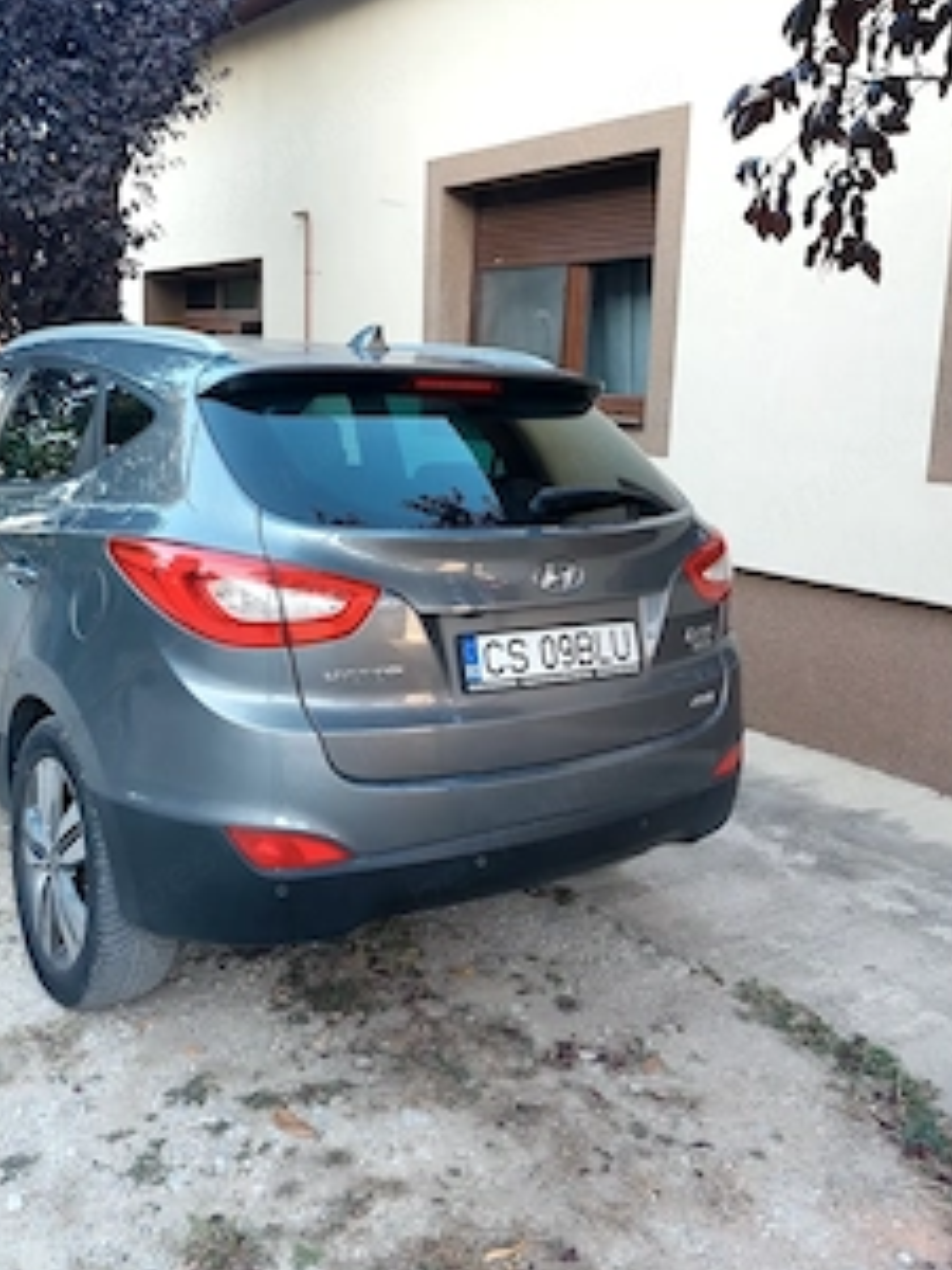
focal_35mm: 32
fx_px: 1173
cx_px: 432
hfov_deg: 44.1
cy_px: 563
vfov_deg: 56.7
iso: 50
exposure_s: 1/100
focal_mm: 5.23
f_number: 1.8
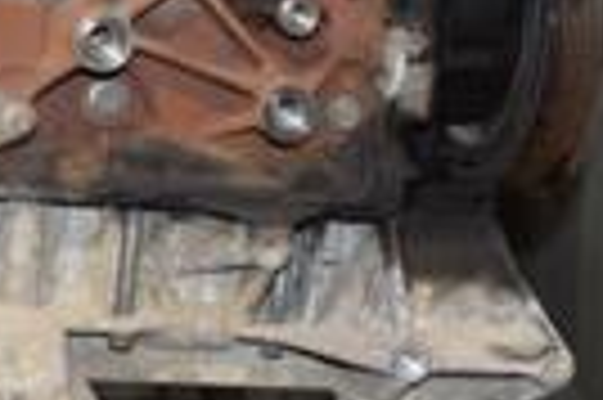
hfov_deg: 16.5
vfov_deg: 11.0
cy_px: -162
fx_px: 2024
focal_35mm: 121
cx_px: -18
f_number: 5
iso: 800
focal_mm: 18
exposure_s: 1/60
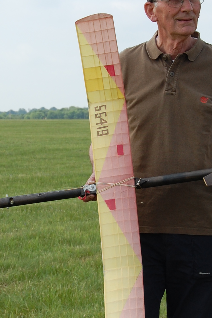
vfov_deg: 13.4
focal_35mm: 153
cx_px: 97
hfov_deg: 9.0
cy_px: 161
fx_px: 1352
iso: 200
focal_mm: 42
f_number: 9
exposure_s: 1/320
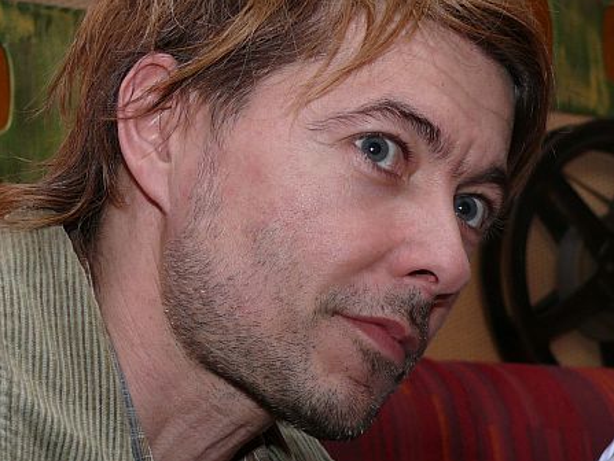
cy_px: 230
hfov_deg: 14.3
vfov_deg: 10.8
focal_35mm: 138
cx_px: 308
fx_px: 2450
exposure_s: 1/30
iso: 100
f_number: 3.2
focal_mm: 16.3
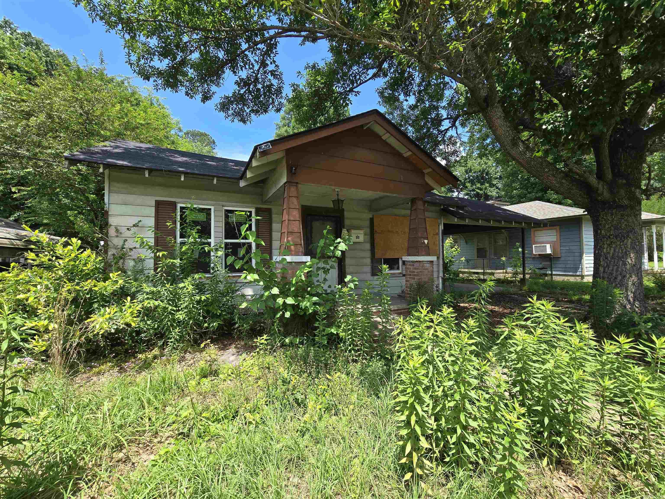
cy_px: 250
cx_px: 332
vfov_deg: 89.9
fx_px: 250
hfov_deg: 106.2
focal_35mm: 13
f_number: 2.2
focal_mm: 2.2
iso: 50
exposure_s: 1/845
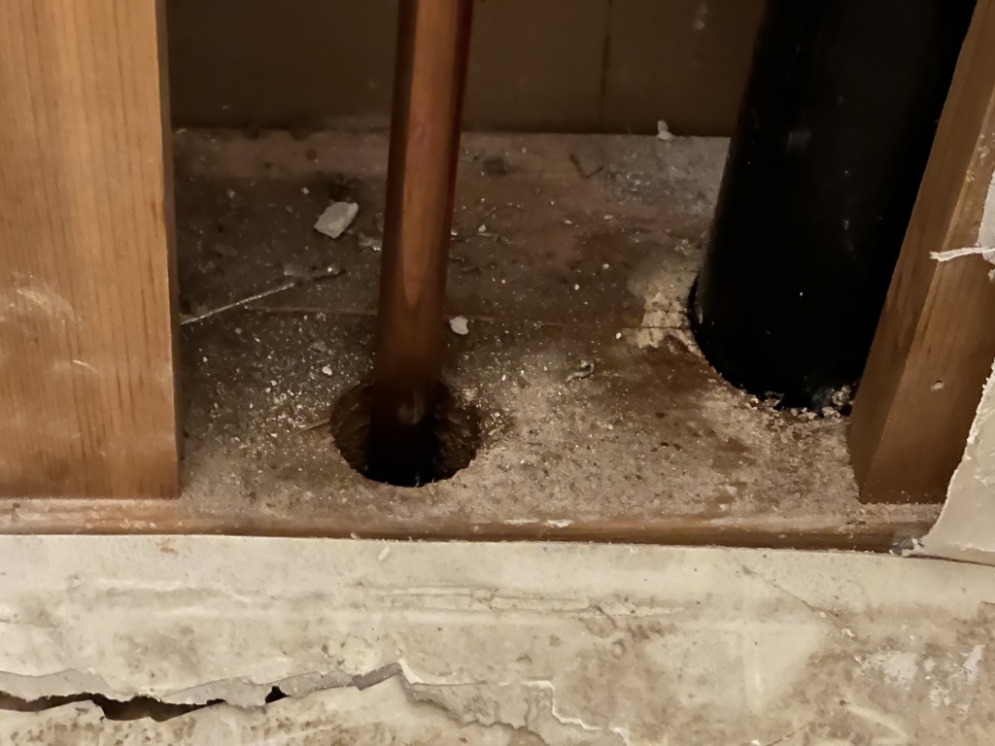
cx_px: 498
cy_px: 373
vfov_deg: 19.1
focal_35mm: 77
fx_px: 2213
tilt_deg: -50.2
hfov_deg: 25.3
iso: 1250
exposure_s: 1/8
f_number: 2.8
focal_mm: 9
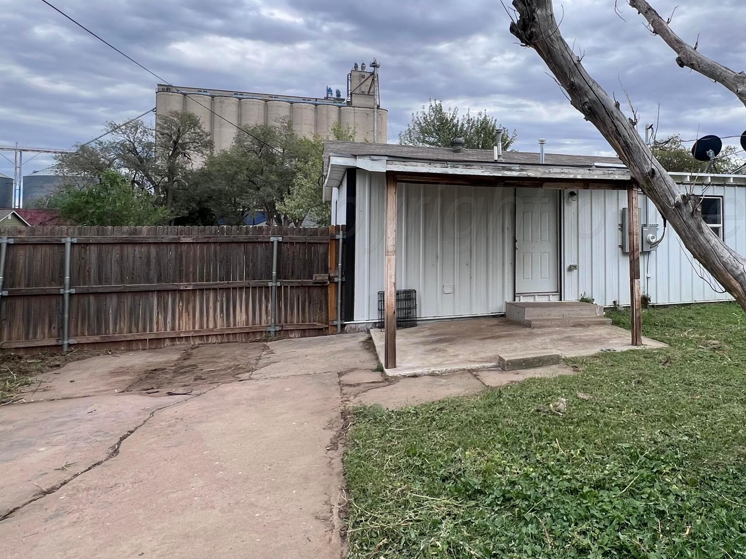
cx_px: 532
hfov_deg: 70.4
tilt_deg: +1.4
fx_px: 496
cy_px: 217
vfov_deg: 58.3
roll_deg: +0.3
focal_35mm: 23
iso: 32
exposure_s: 1/1074
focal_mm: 1.57
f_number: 1.8
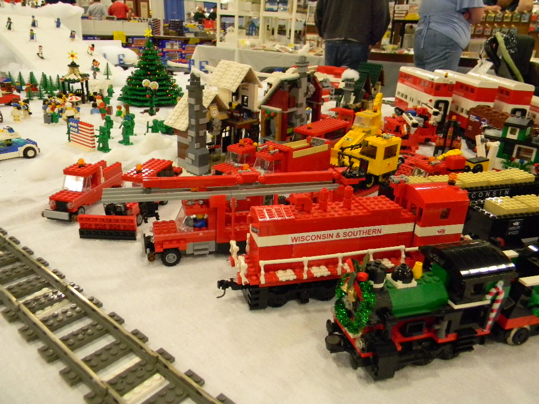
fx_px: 436
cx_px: 270
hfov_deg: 63.4
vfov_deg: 49.7
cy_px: 202
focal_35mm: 28
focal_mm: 5
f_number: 3.5
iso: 400
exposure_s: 1/34
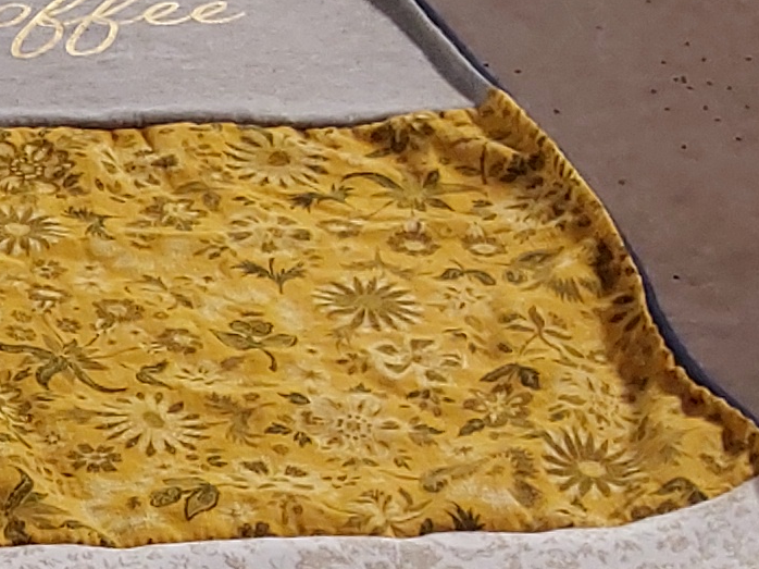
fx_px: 2871
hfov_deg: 13.2
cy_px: 760
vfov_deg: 11.0
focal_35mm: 131
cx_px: -699
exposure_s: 1/60
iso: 80
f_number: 1.9
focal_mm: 2.91
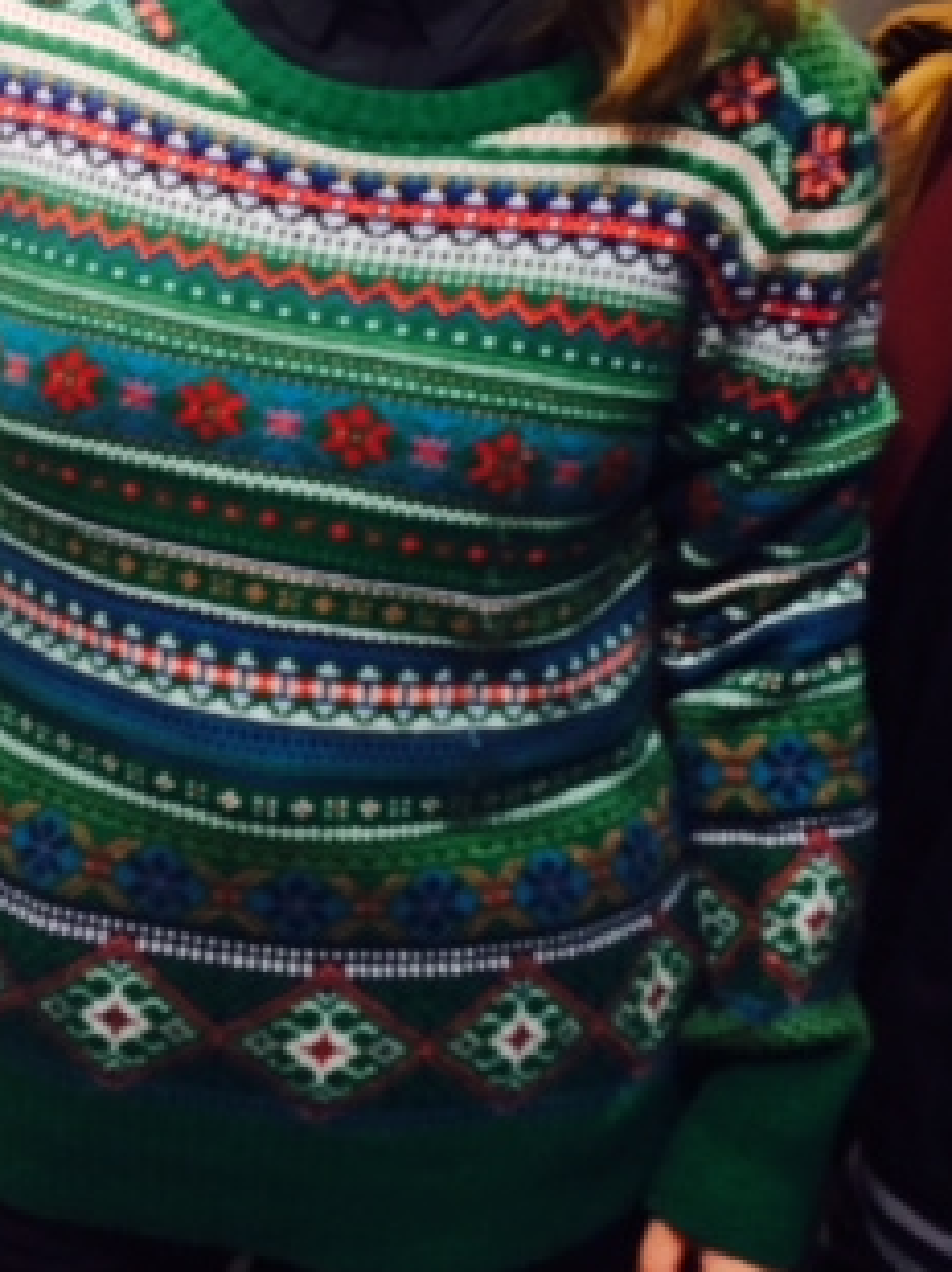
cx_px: 324
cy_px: 304
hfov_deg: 23.5
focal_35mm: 62
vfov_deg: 30.6
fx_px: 2277
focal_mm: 4.12
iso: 64
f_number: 2.2
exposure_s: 1/30
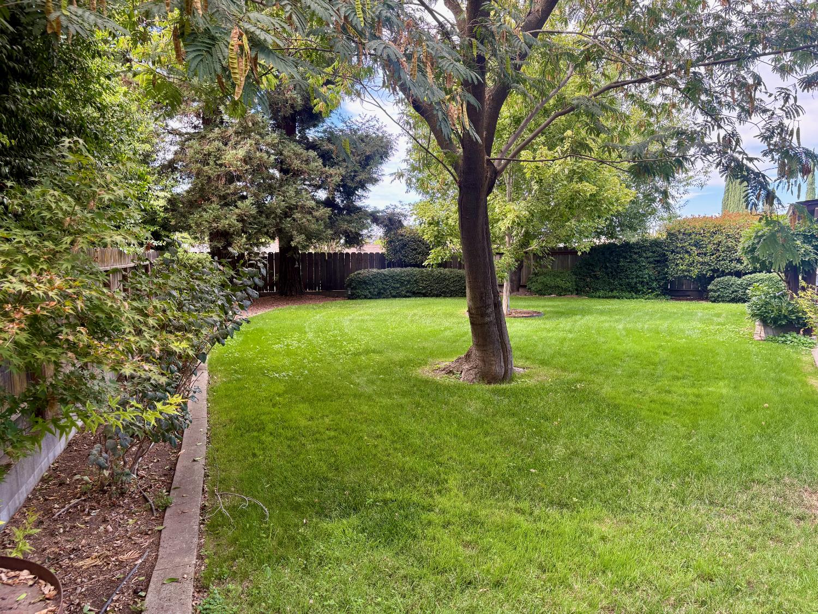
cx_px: 409
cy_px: 307
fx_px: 614
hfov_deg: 67.3
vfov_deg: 53.1
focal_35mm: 26
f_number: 1.6
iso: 64
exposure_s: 1/242
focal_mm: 5.96
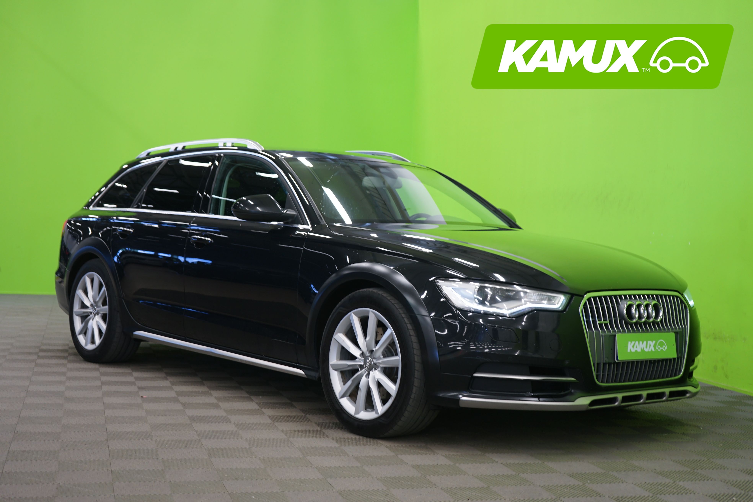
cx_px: 376
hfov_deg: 38.9
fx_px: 1067
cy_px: 251
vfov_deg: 26.5
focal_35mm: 51
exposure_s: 1/8
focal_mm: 51
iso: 400
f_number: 4.5
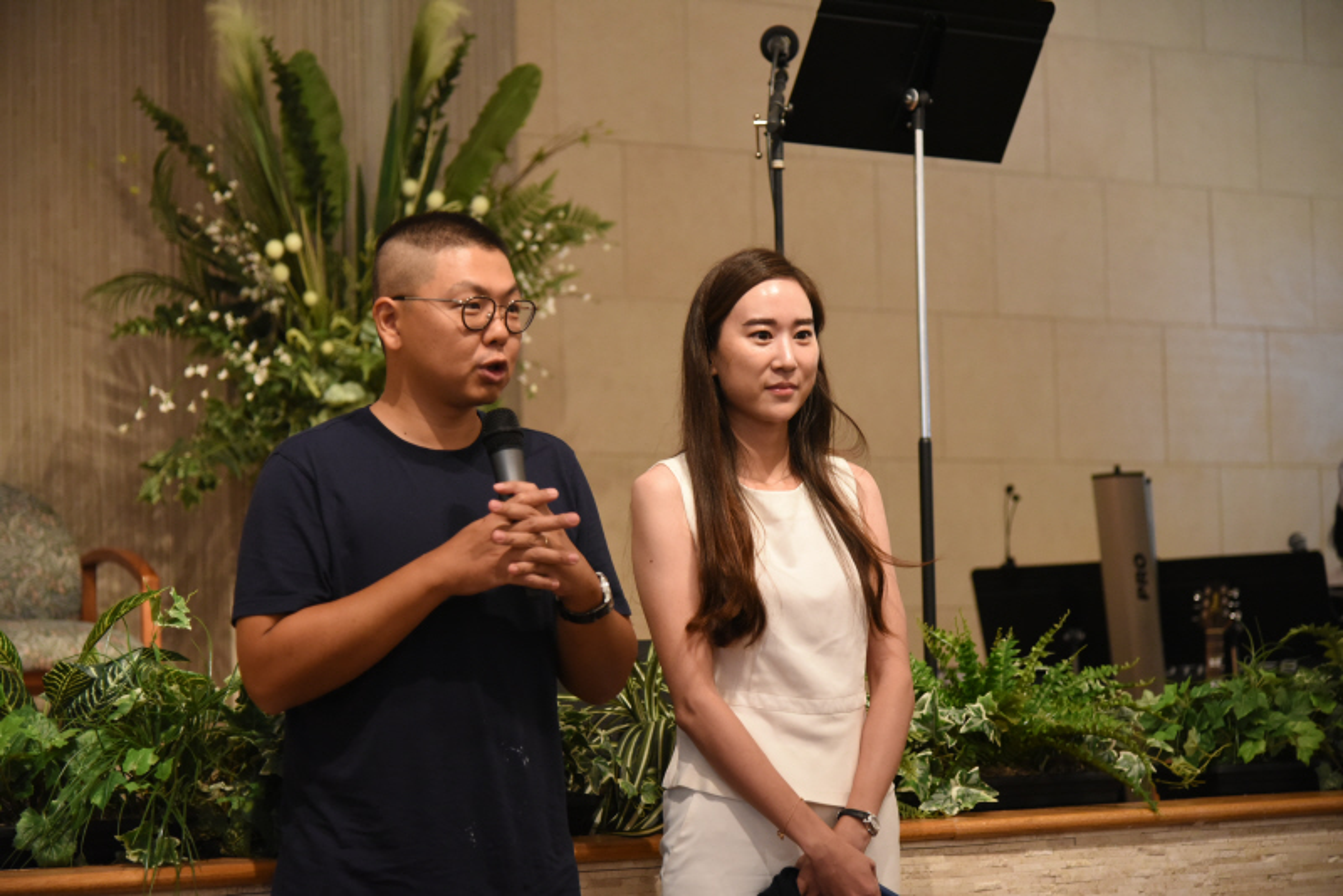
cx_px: 672
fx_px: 3172
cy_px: 448
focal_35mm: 85
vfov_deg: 16.1
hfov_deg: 23.9
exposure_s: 1/100
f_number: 4
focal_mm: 85
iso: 3200
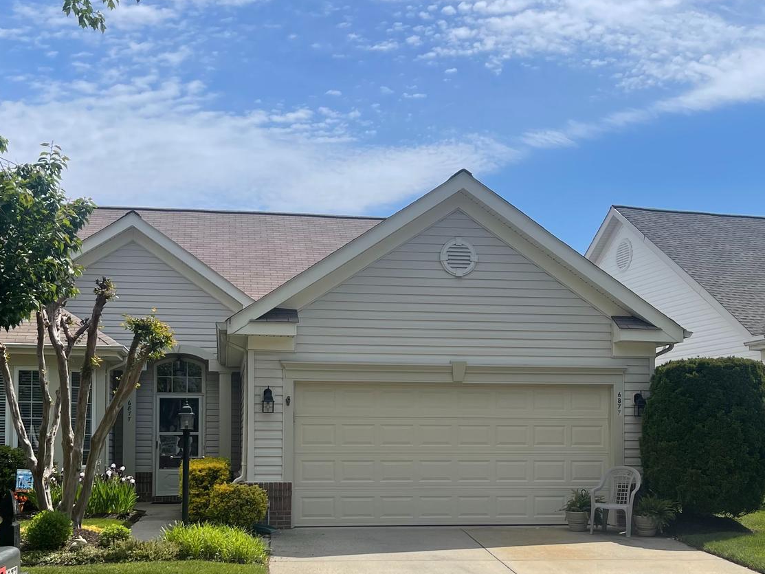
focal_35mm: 46
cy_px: 414
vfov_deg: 31.1
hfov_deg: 41.2
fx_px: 1017
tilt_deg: +0.9
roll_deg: -0.2
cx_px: 391
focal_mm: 5.1
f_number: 1.6
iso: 32
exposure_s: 1/5618
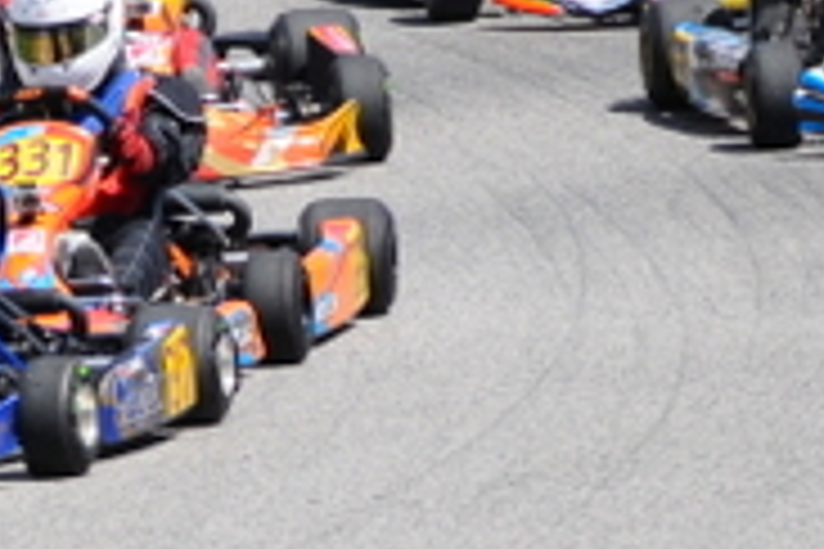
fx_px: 24924
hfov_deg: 1.9
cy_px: 392
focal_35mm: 1089
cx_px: 234
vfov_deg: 1.3
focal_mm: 130
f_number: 5.6
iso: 400
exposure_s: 1/2000
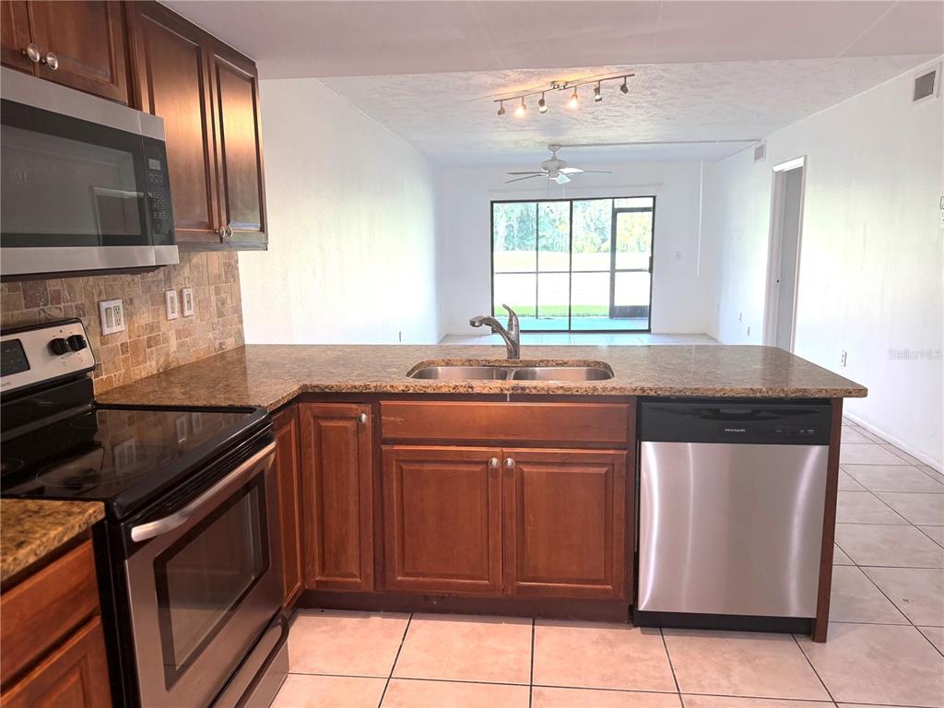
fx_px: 654
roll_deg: +0.9
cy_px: 354
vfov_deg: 56.8
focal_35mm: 24
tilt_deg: -9.8
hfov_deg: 71.6
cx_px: 472
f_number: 1.78
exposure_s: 1/198
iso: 200
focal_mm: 6.76
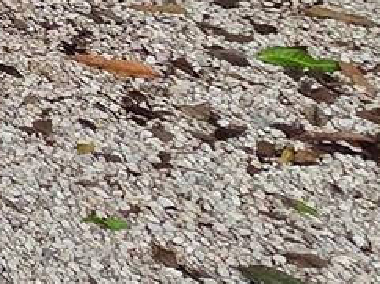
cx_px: -652
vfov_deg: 13.6
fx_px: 943
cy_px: -342
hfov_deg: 12.9
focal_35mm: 86
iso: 250
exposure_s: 1/60
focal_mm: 2.2
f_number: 2.2
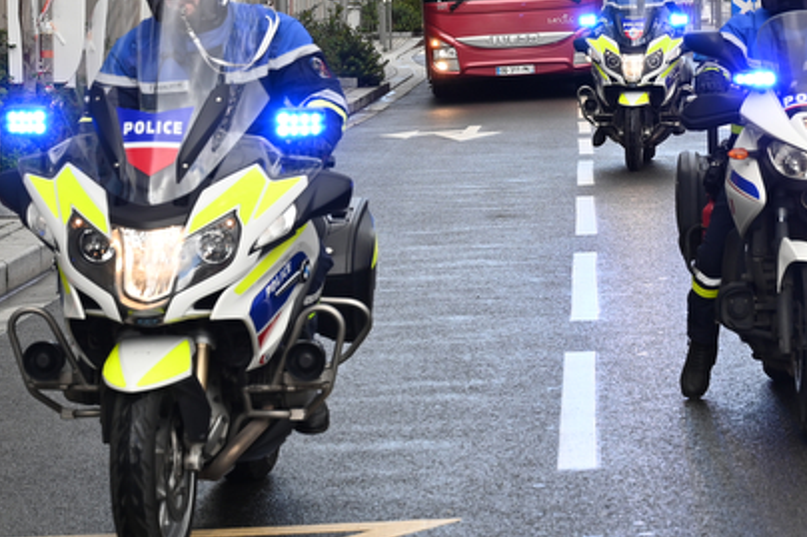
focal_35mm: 130
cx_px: 573
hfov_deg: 15.7
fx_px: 2913
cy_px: 140
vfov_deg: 10.5
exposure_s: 1/250
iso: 400
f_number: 6.3
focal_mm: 70
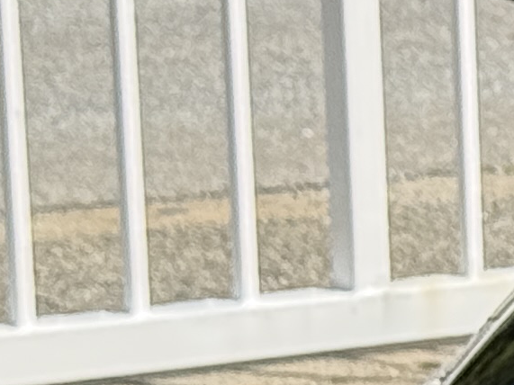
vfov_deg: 4.4
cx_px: 1660
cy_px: 629
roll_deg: -1.3
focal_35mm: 339
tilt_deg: -11.6
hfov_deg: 5.4
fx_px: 5033
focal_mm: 6.76
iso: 64
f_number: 1.78
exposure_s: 1/2976
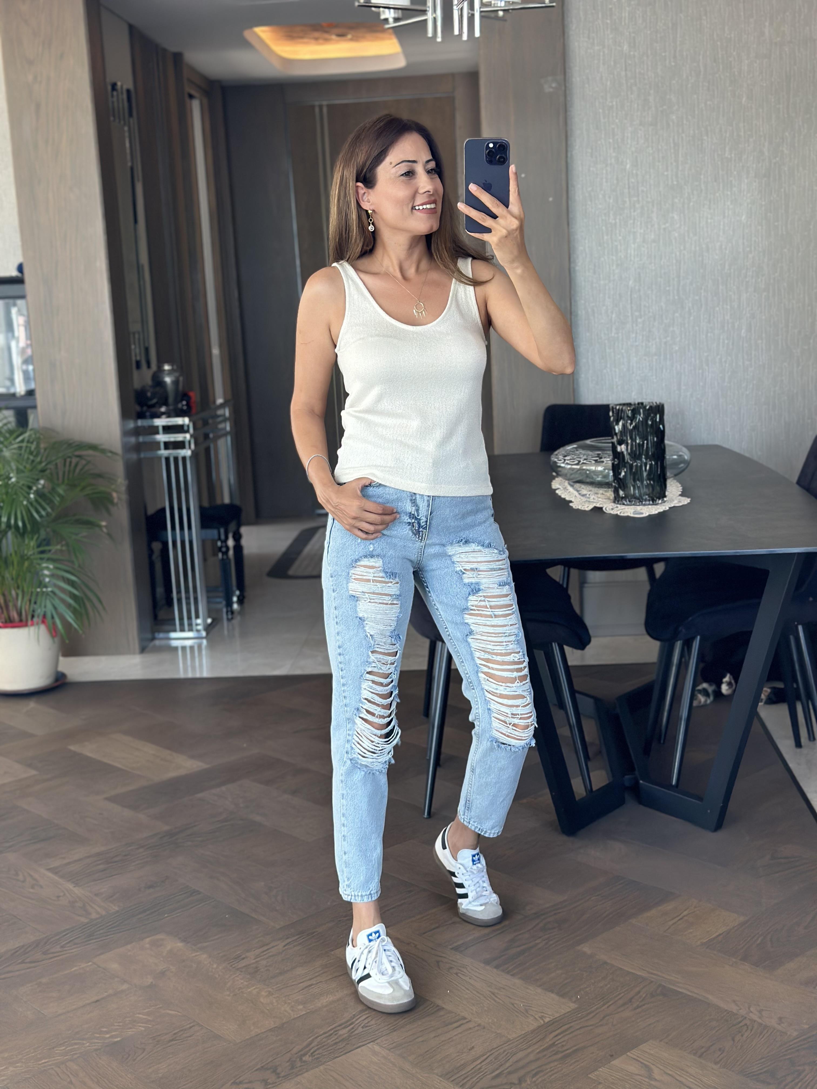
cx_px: 408
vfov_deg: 39.7
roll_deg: +3.1
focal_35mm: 48
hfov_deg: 30.3
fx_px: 1511
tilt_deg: -17.5
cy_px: 544
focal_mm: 6.86
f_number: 1.78
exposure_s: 1/95
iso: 125
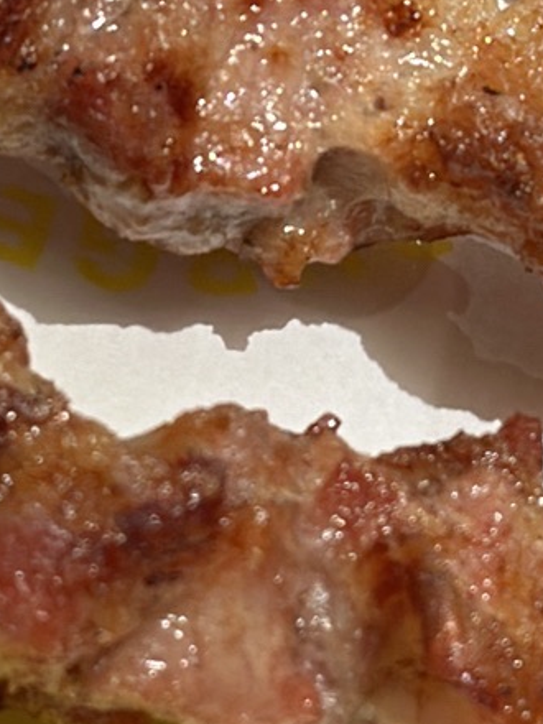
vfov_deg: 9.0
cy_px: 90
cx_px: 244
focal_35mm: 218
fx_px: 4560
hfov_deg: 6.8
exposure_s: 1/50
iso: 125
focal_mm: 6.86
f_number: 1.78
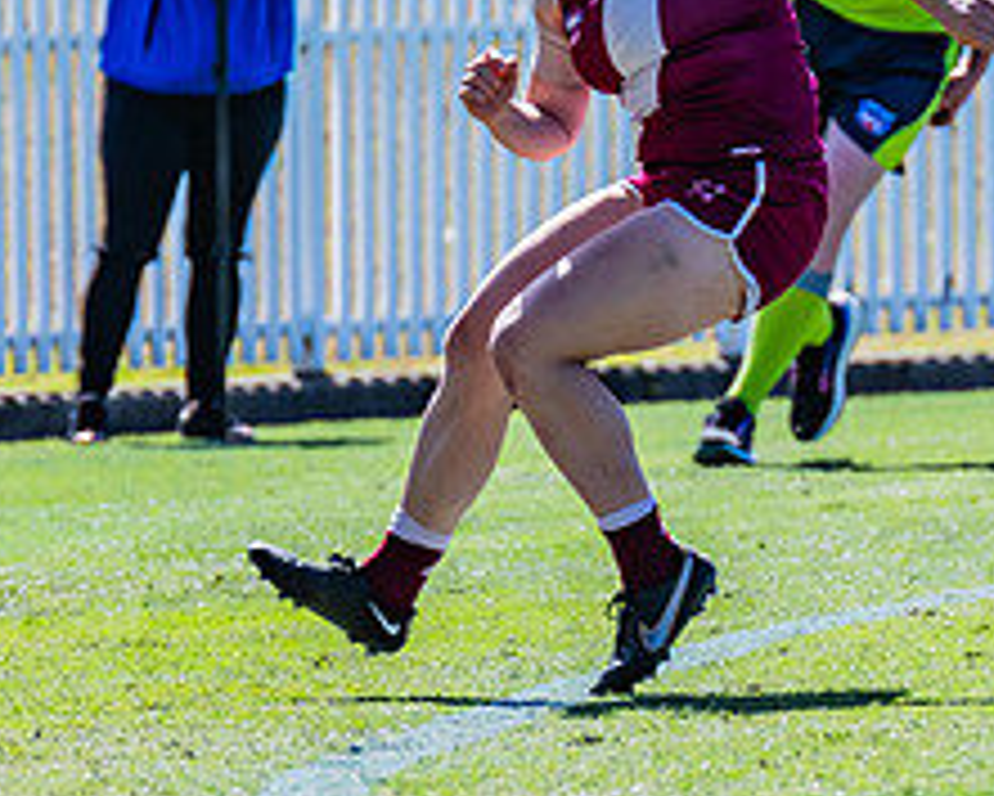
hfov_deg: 1.8
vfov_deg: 1.4
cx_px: 1268
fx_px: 31757
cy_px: 288
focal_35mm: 1079
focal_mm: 380
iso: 800
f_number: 8
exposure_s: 1/1600
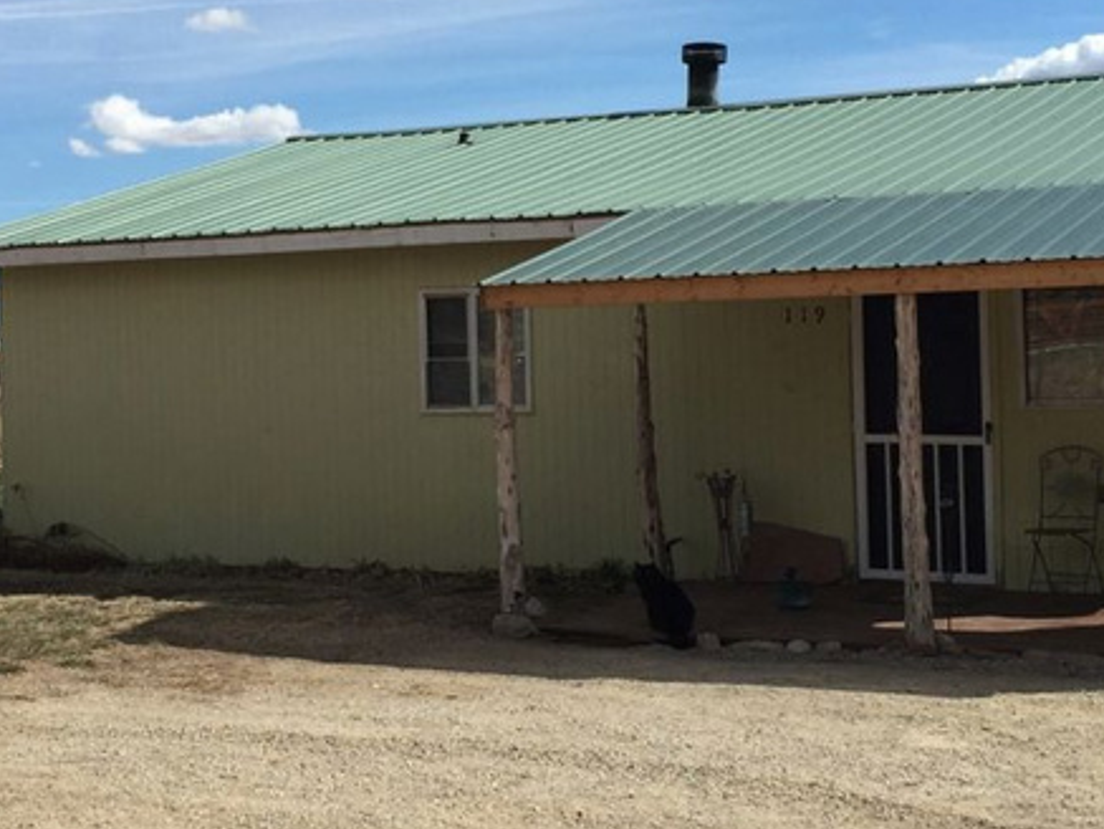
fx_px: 2169
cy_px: 316
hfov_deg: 28.5
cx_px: 460
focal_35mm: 68
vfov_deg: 21.6
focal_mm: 4.15
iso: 32
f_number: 2.2
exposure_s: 1/2825
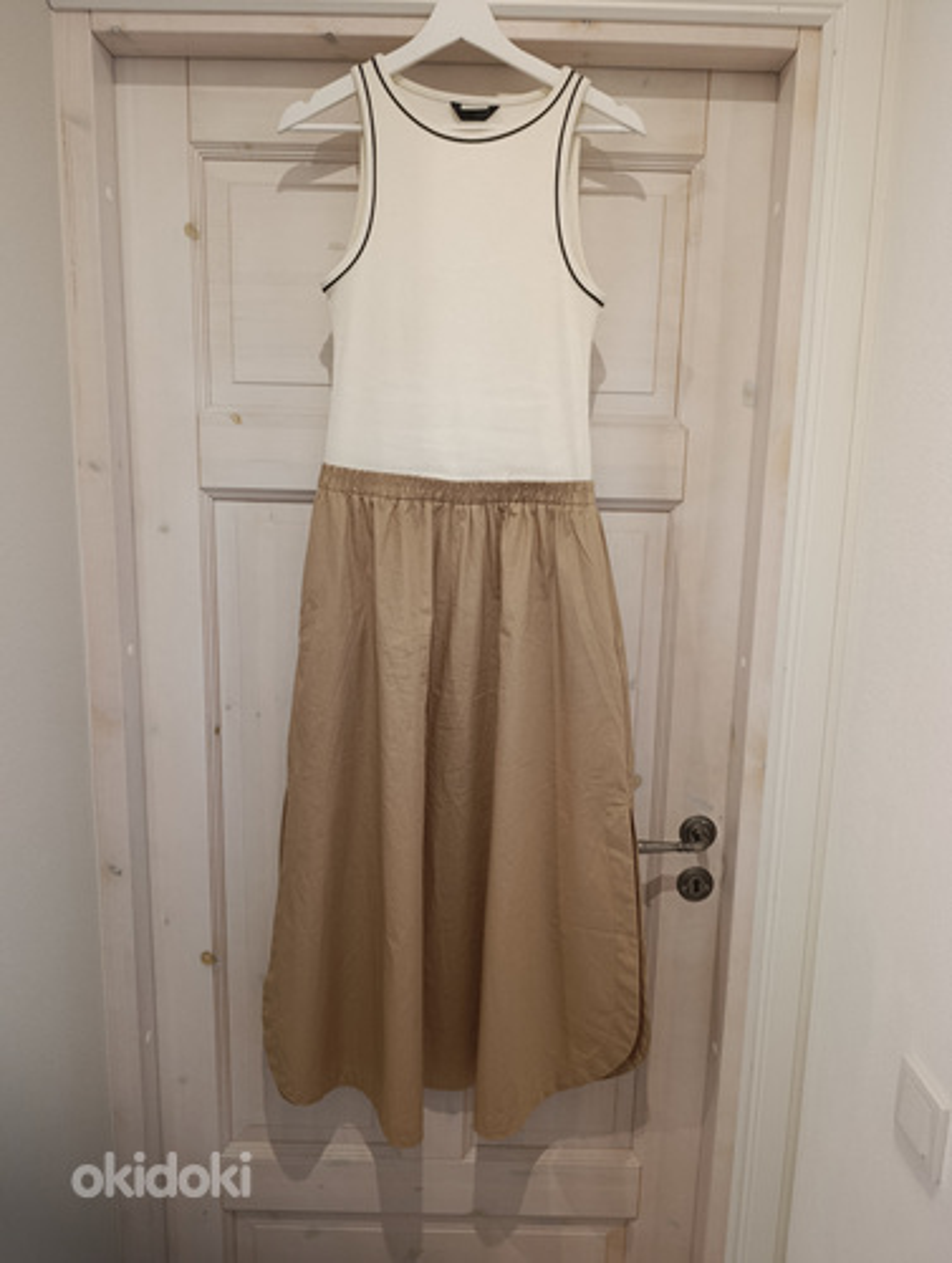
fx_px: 841
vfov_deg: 73.8
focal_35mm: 23
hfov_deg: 59.0
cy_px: 632
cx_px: 476
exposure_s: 1/33.3
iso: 1427
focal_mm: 6.11
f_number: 1.65
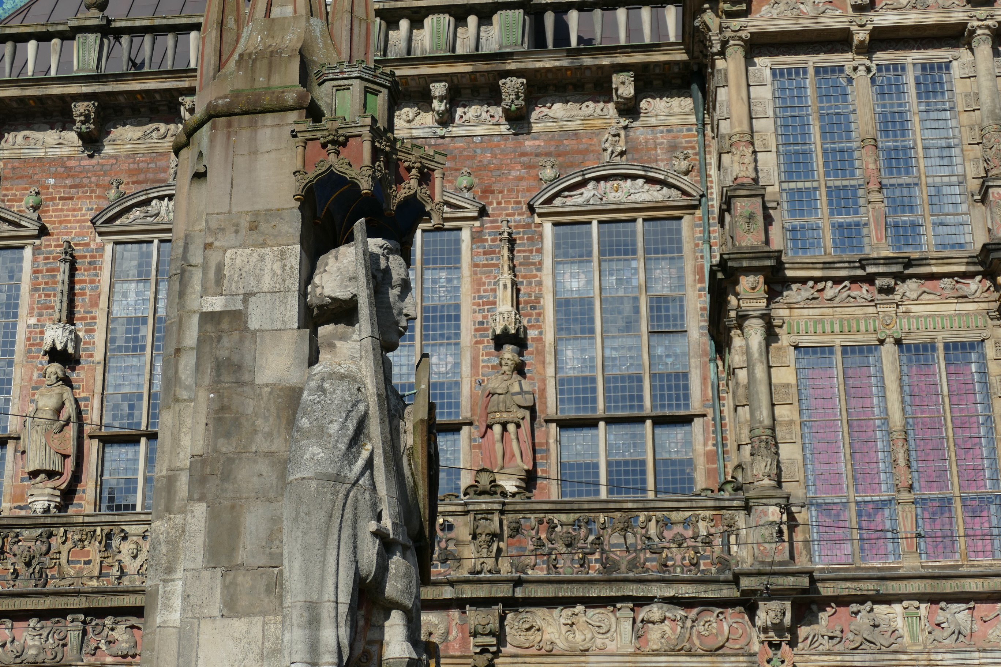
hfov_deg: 32.9
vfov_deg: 22.3
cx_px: 500
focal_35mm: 61
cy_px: 334
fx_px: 1696
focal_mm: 22.2
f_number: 3.5
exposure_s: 1/2000
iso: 125
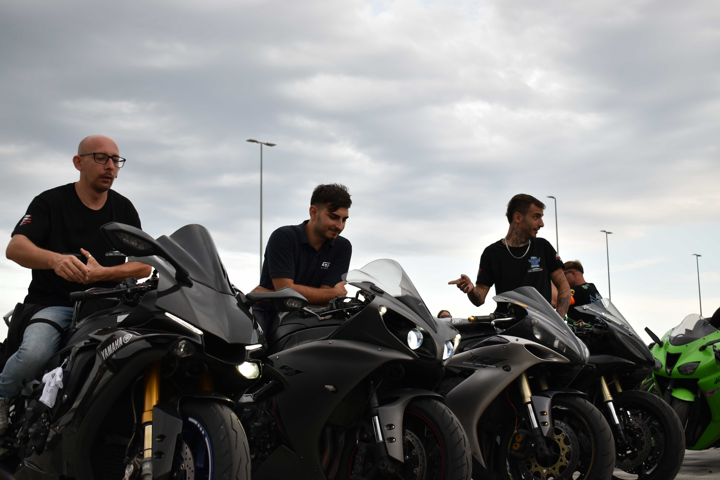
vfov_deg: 28.9
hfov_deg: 42.3
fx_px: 930
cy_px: 240
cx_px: 360
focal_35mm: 46
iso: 100
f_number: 4.2
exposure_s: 1/160
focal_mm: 31
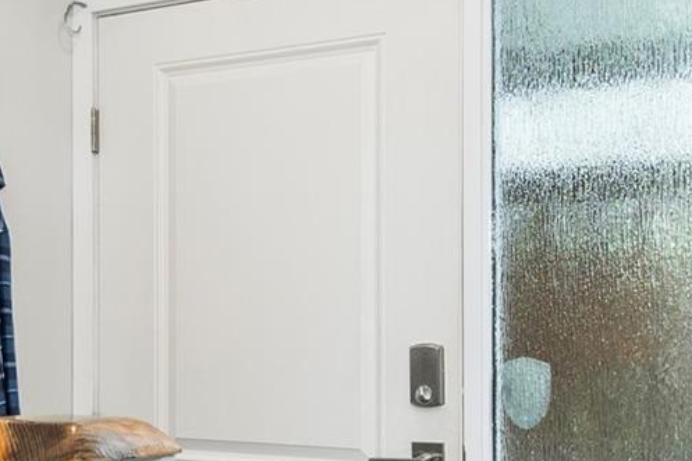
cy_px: 311
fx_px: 1114
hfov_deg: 34.1
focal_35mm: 58
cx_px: 219
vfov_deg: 23.3
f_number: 8
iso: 320
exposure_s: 1/6
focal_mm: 12
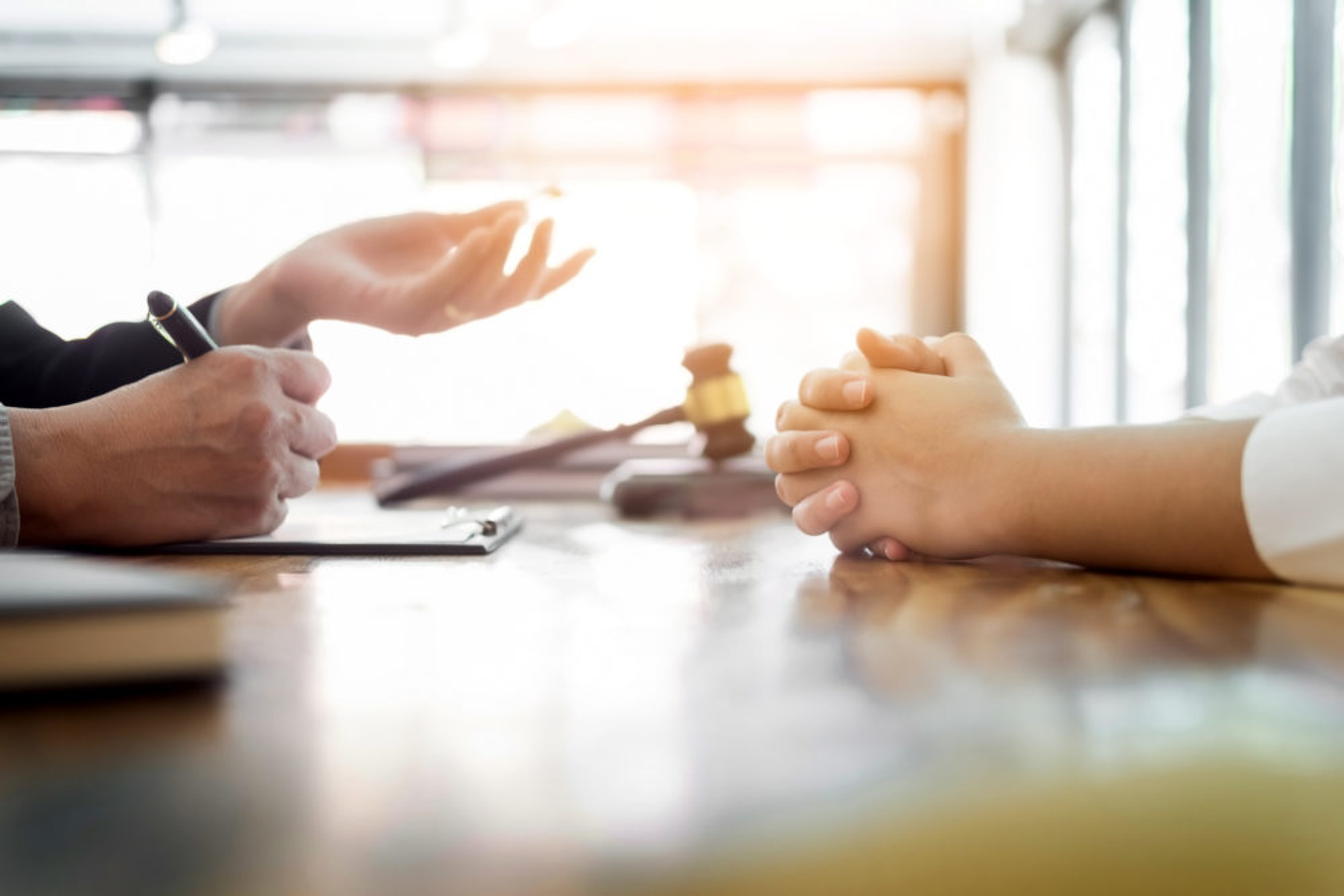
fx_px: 1979
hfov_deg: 37.5
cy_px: 448
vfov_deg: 25.5
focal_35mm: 53
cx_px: 672
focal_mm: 35
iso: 500
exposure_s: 1/80
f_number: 2
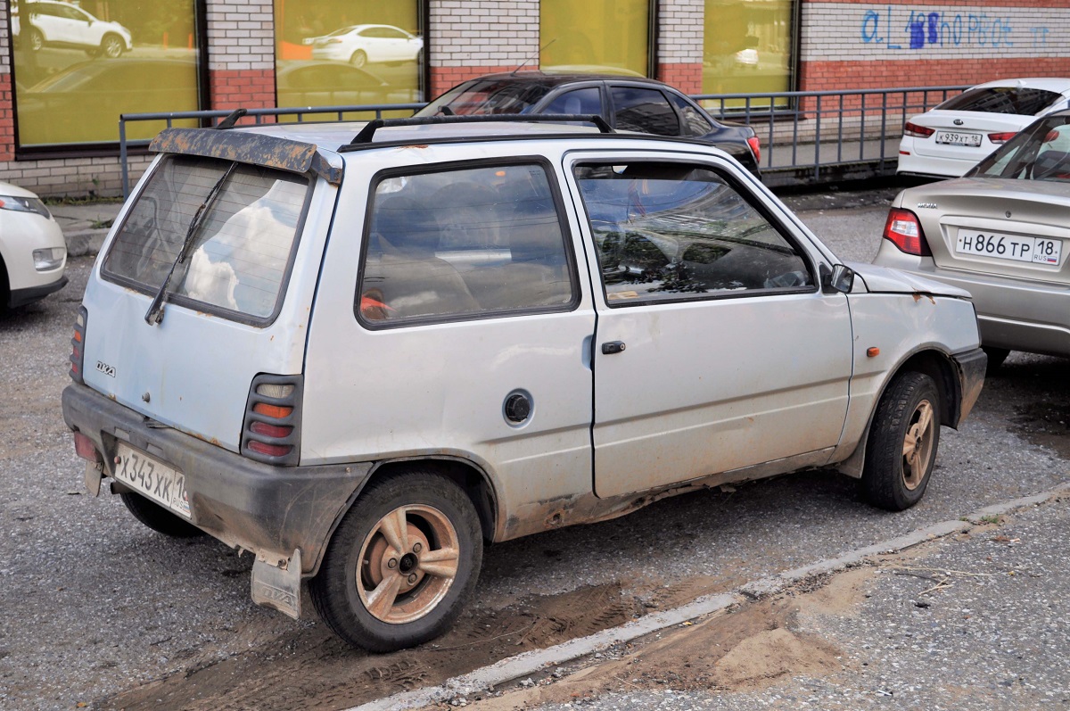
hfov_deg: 41.2
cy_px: 356
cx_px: 535
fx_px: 1425
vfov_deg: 28.0
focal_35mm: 48
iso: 200
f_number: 4.8
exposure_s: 1/800
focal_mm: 32
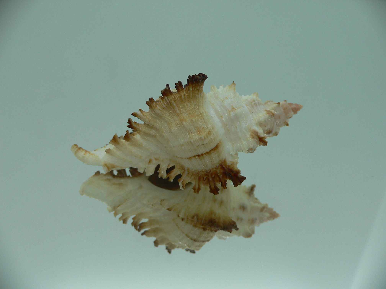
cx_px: 193
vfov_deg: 40.7
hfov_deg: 52.6
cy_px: 144
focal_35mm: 35
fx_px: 390
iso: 80
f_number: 2.8
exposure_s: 1/60
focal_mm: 4.6
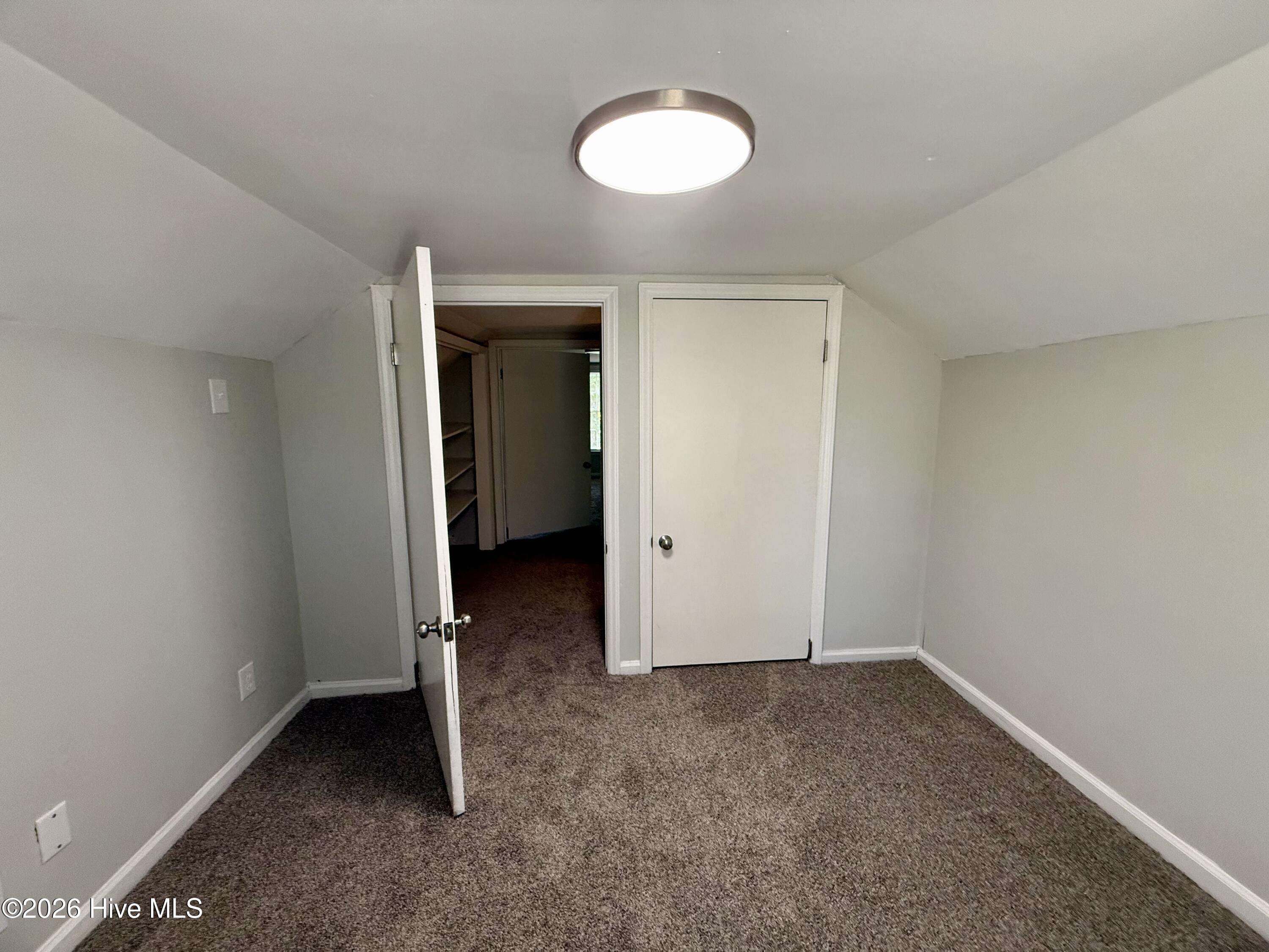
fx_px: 513
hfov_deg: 102.1
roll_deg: +0.3
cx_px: 634
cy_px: 476
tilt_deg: -9.6
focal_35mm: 14
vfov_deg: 85.7
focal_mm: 2.22
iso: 250
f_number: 2.2
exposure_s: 1/120
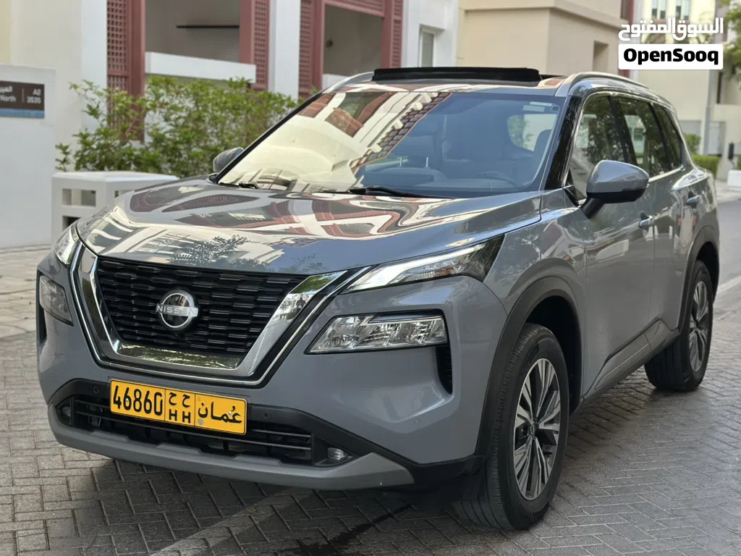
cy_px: 278
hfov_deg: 39.7
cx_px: 370
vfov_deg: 30.3
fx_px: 1028
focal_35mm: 48
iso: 80
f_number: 1.78
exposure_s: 1/1019
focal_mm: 6.86
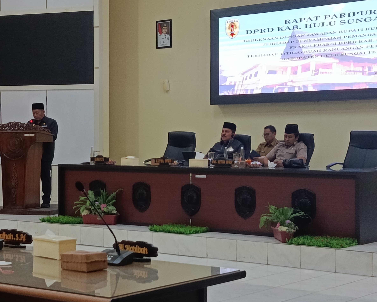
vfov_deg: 20.2
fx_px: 848
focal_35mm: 76
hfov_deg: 25.1
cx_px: 176
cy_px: 150
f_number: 1.7
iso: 1100
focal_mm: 5.24
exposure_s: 1/100
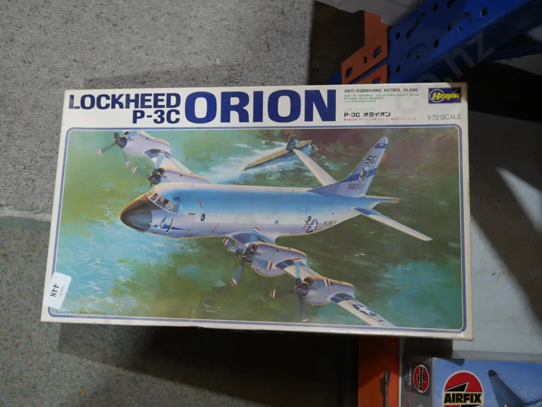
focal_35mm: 36
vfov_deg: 39.7
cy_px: 204
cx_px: 271
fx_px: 564
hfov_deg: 51.3
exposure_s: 1/60
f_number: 4
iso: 320
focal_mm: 18
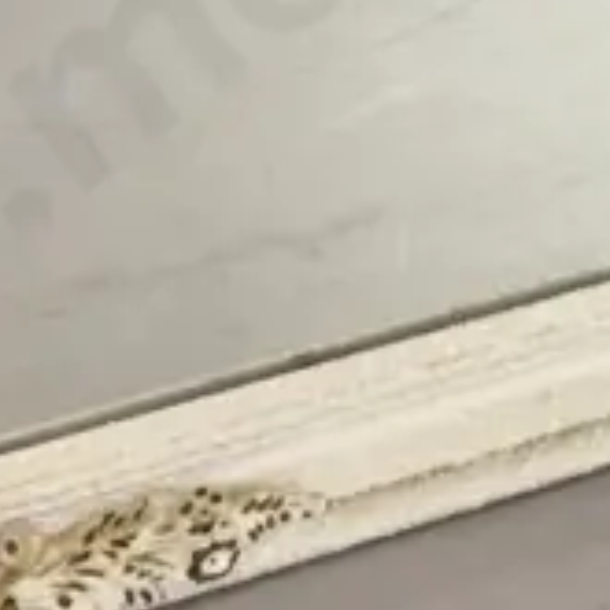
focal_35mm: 159
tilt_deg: -16.9
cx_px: 991
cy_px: -573
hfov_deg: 10.5
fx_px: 3170
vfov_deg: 10.2
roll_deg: -0.5
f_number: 2.2
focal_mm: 4.15
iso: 50
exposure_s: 1/33
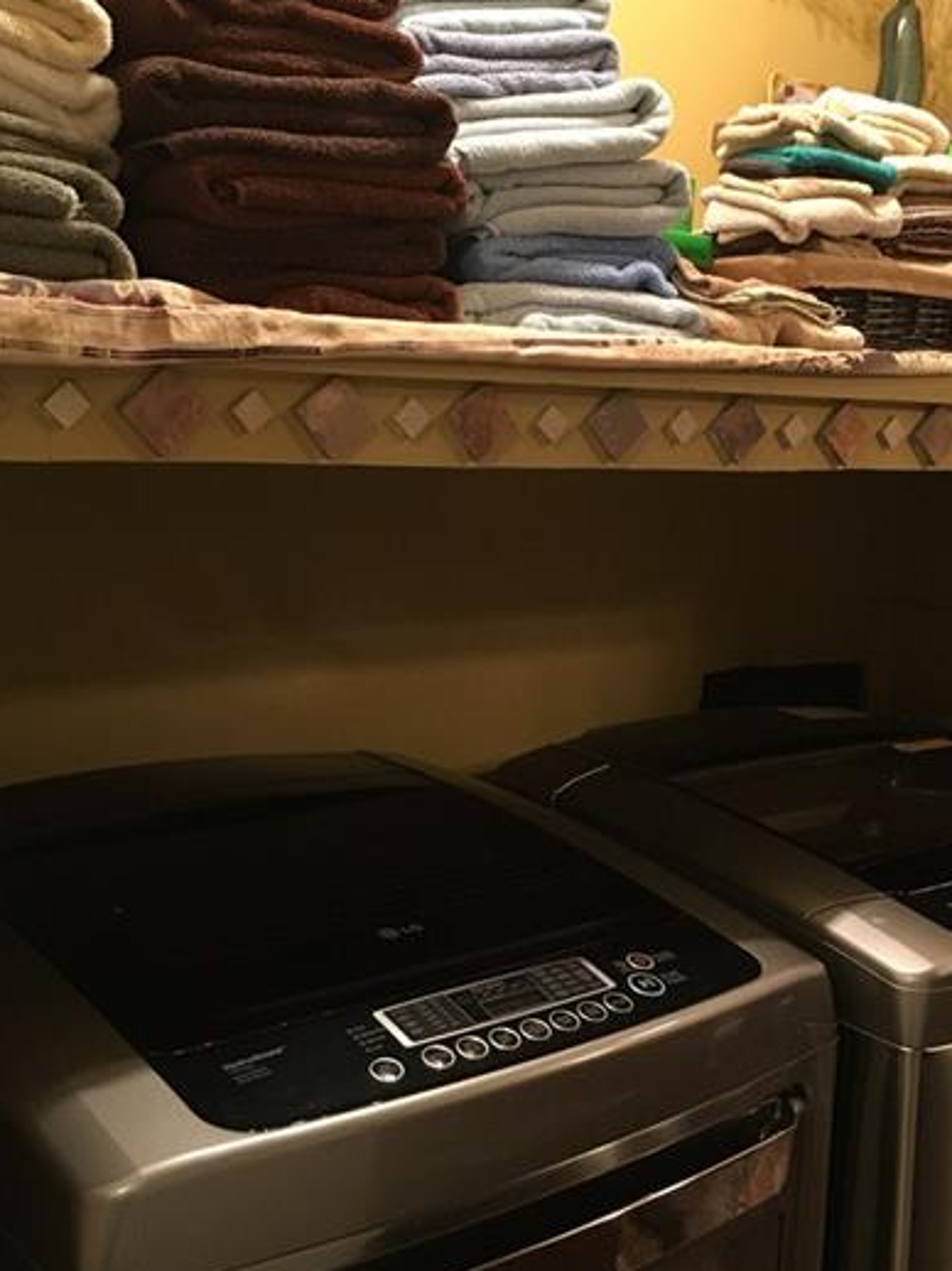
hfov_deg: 33.3
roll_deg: -2.6
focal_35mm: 43
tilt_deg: -6.8
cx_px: 621
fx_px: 1578
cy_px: 591
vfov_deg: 43.8
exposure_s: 1/24
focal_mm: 4.15
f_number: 2.2
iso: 200
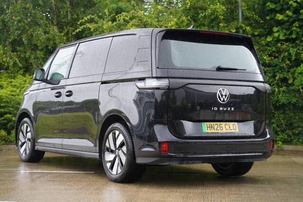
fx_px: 589
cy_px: 101
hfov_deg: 28.9
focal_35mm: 70
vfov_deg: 19.4
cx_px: 152
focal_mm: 70
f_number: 4
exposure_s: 1/160
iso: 640
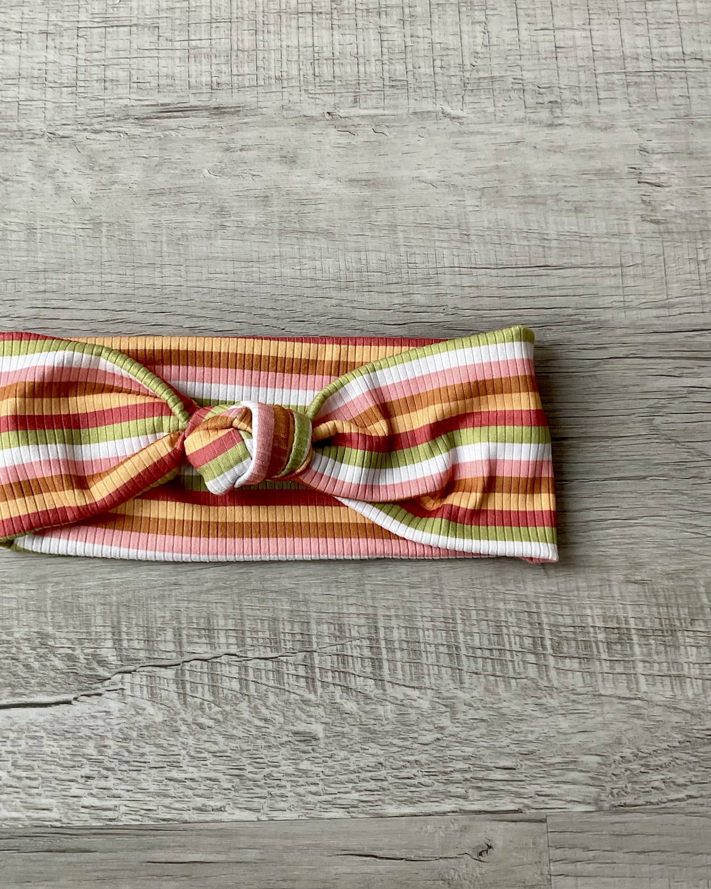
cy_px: 419
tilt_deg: -77.4
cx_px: 297
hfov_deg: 41.0
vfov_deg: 50.3
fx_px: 947
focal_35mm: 36
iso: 40
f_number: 1.8
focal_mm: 3
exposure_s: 1/50
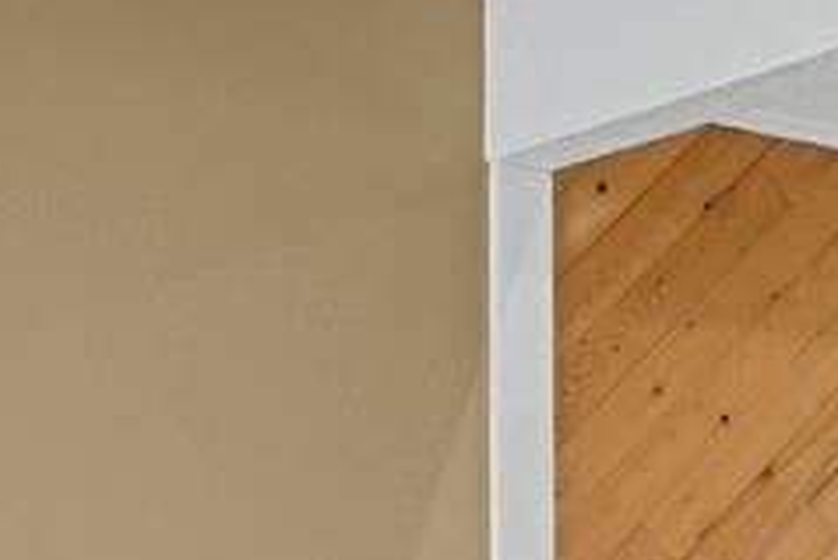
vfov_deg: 11.5
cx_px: 1322
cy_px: 884
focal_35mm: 114
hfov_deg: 16.1
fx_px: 2655
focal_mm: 17
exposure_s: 1/20
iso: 10000
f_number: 8
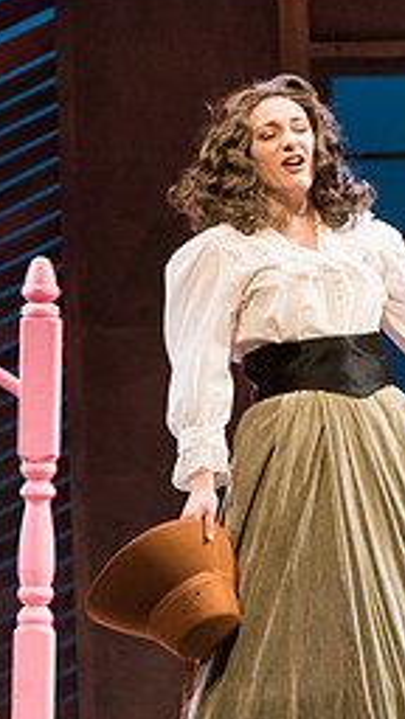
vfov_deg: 5.3
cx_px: 546
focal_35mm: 404
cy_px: 414
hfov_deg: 3.0
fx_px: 7713
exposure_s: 1/320
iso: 5000
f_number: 3.5
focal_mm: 170
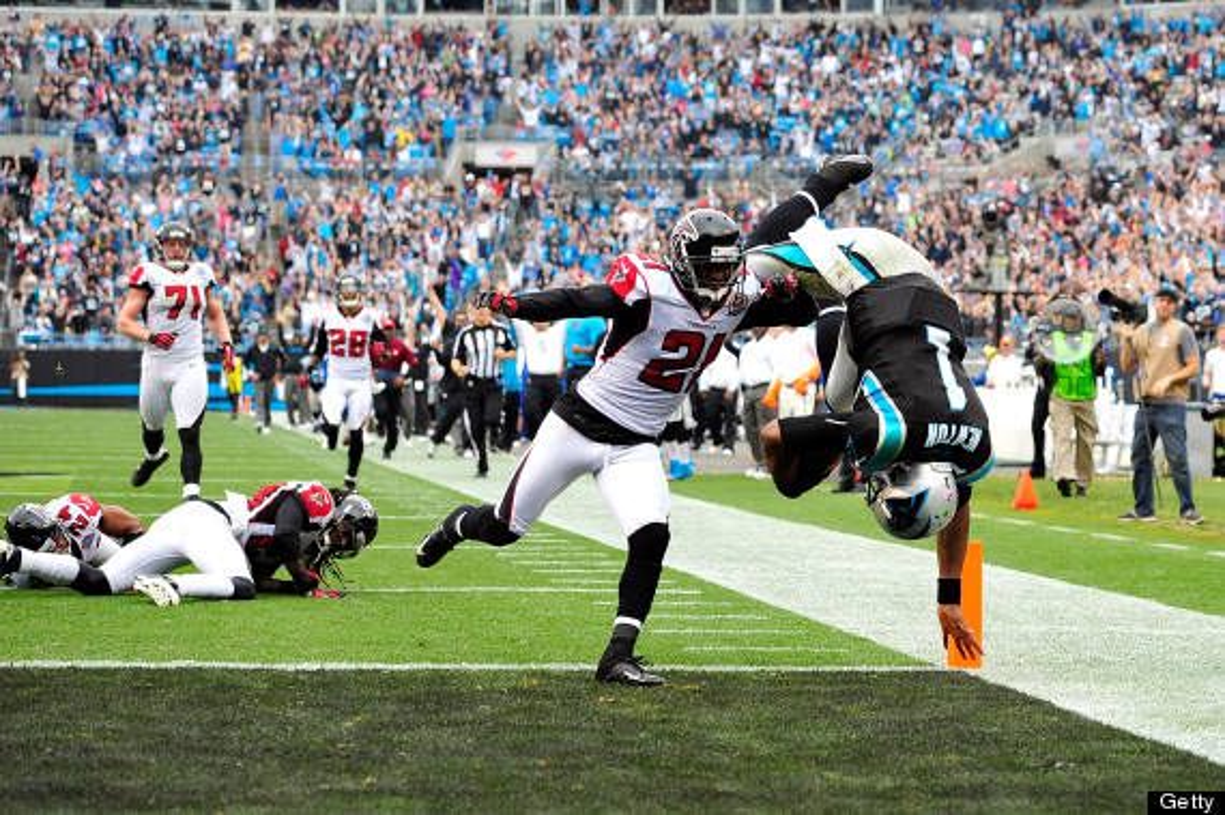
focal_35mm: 70
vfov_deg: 19.4
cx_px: 612
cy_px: 408
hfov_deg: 28.9
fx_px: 2380
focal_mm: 70
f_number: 4
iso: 800
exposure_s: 1/1000
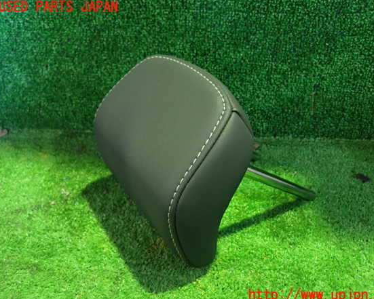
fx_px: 376
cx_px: 198
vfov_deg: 43.4
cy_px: 151
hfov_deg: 52.8
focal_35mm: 34
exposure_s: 1/15
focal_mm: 5.79
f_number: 2.4
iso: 800
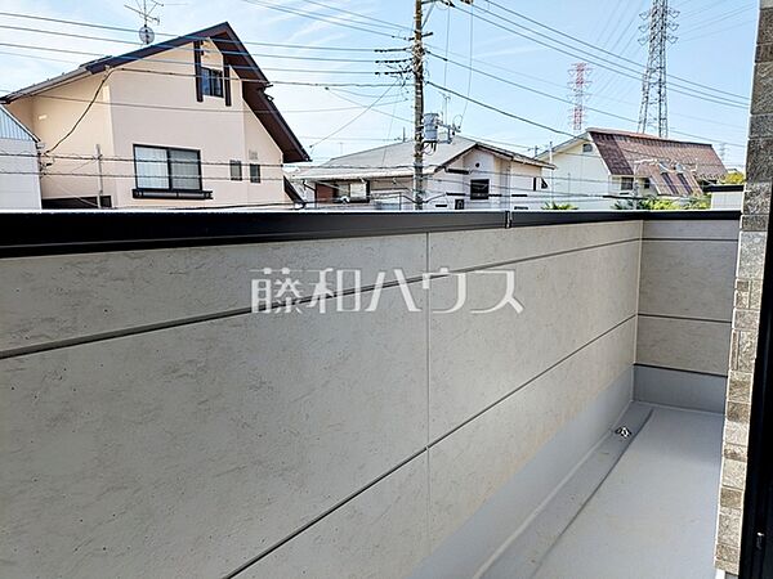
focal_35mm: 25
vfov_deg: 54.9
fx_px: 558
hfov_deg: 69.4
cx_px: 386
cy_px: 290
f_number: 1.89
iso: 47
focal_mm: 5.43
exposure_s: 1/2028
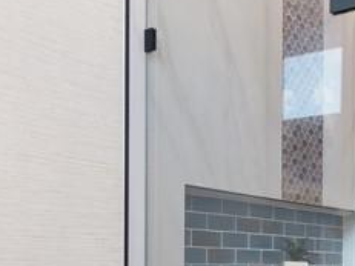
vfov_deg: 22.6
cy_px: 274
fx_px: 636
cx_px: 168
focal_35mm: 62
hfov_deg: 31.2
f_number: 7.1
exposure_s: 1/6
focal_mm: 7
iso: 200
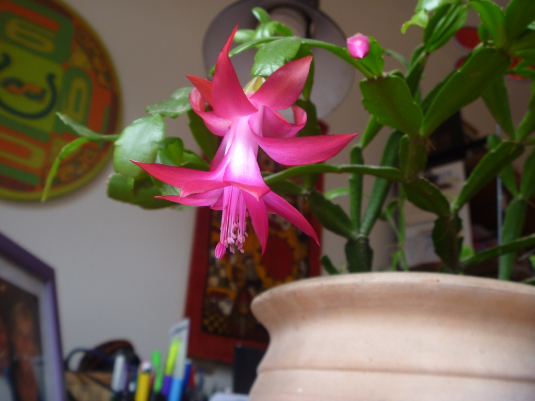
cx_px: 268
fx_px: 541
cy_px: 200
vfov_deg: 40.7
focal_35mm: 35
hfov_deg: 52.6
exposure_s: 1/30
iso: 100
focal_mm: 6.3
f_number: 3.5
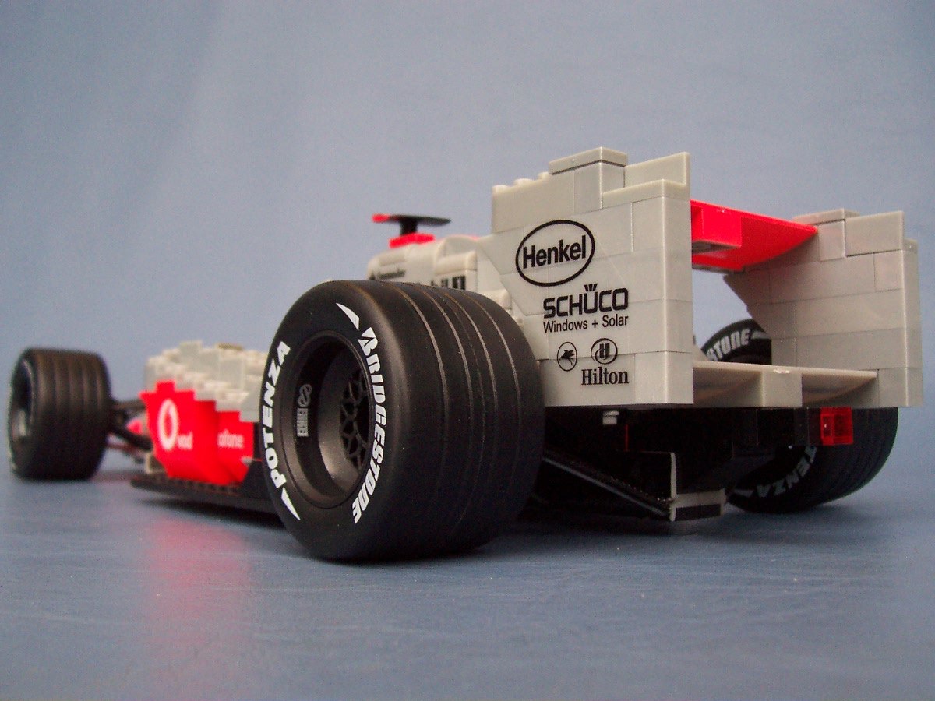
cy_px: 350
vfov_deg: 38.7
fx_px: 999
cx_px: 468
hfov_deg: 50.1
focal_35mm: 37
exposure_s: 1/20
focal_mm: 5.6
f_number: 2.8
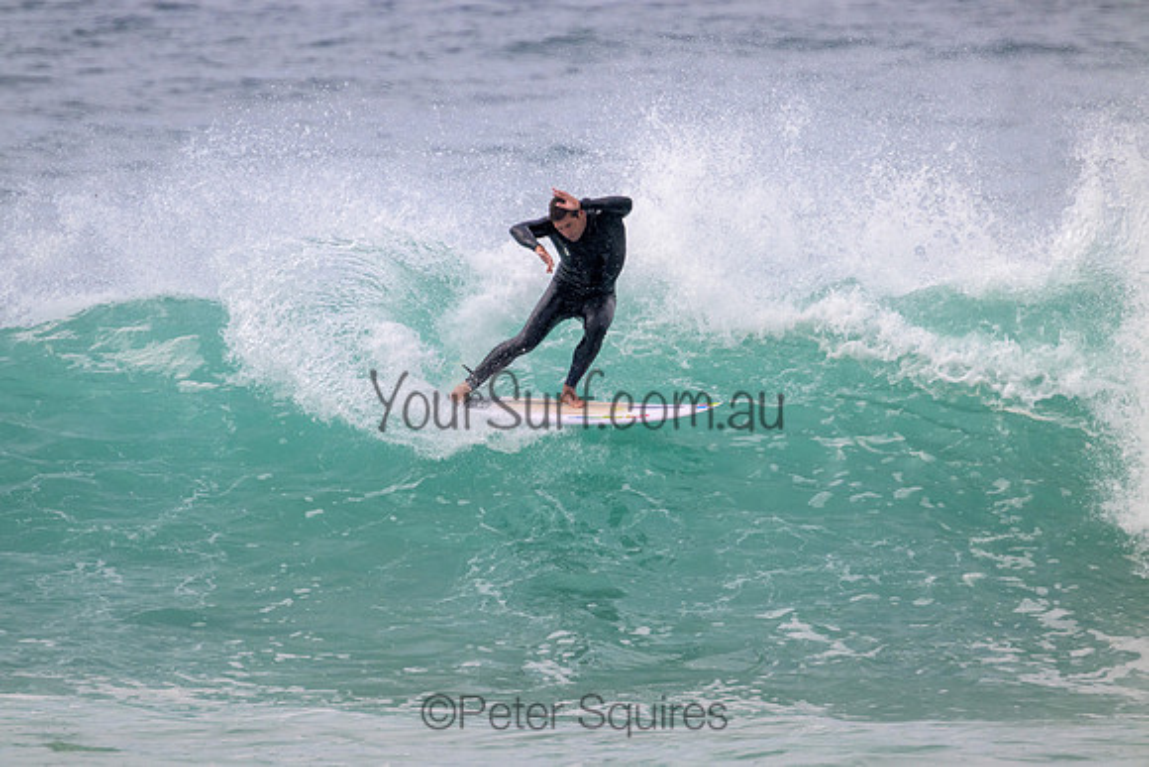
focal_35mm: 800
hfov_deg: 2.6
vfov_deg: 1.7
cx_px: 574
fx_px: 25538
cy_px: 384
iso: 1250
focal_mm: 800
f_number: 11
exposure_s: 1/2000
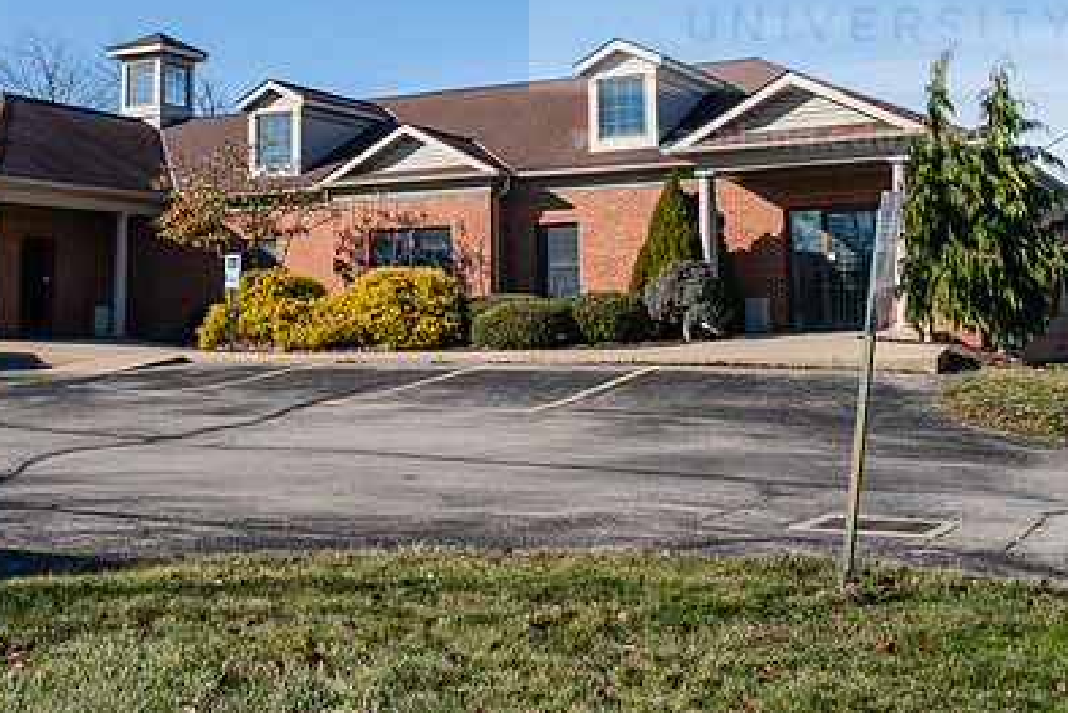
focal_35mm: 50
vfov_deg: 26.7
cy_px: 194
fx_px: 1484
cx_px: 447
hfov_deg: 39.5
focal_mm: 34
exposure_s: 1/400
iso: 160
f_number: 7.1
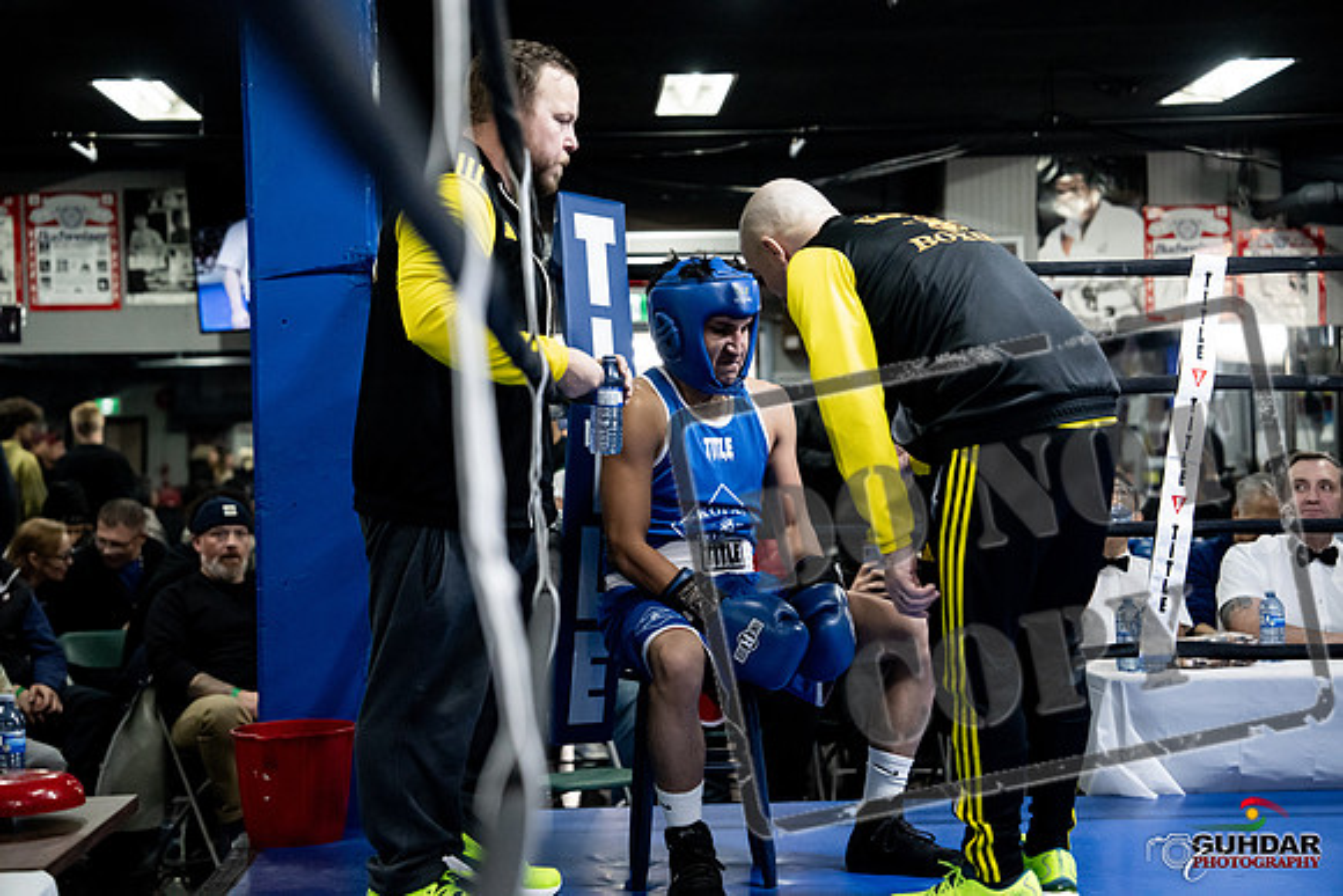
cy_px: 448
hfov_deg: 28.8
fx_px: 2612
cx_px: 672
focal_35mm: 70
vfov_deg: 19.5
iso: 8000
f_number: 2.8
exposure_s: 1/1000
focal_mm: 70
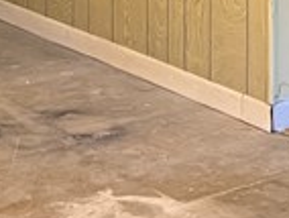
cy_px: -242
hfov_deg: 10.6
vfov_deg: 7.6
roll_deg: -0.3
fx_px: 1564
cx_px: 122
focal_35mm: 187
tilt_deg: -6.9
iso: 125
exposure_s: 1/60
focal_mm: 5.7
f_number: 1.5
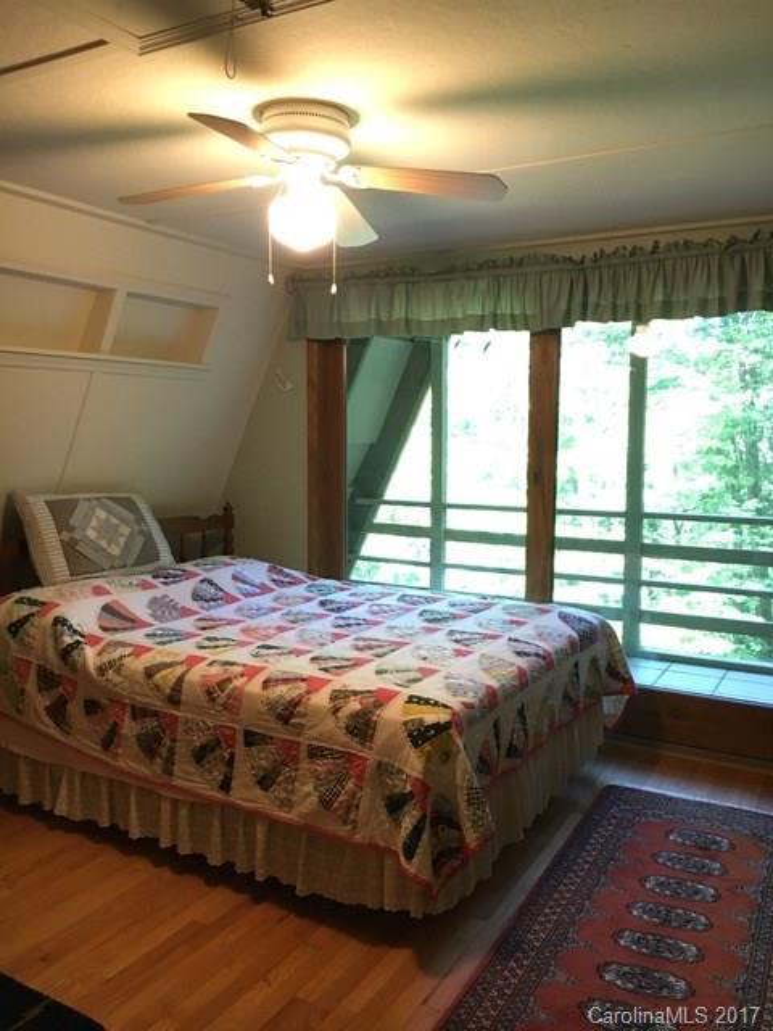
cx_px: 386
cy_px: 516
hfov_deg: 48.2
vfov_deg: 61.7
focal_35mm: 29
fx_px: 863
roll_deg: -0.7
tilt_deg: -4.0
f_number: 2.2
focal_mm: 4.15
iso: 200
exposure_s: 1/20
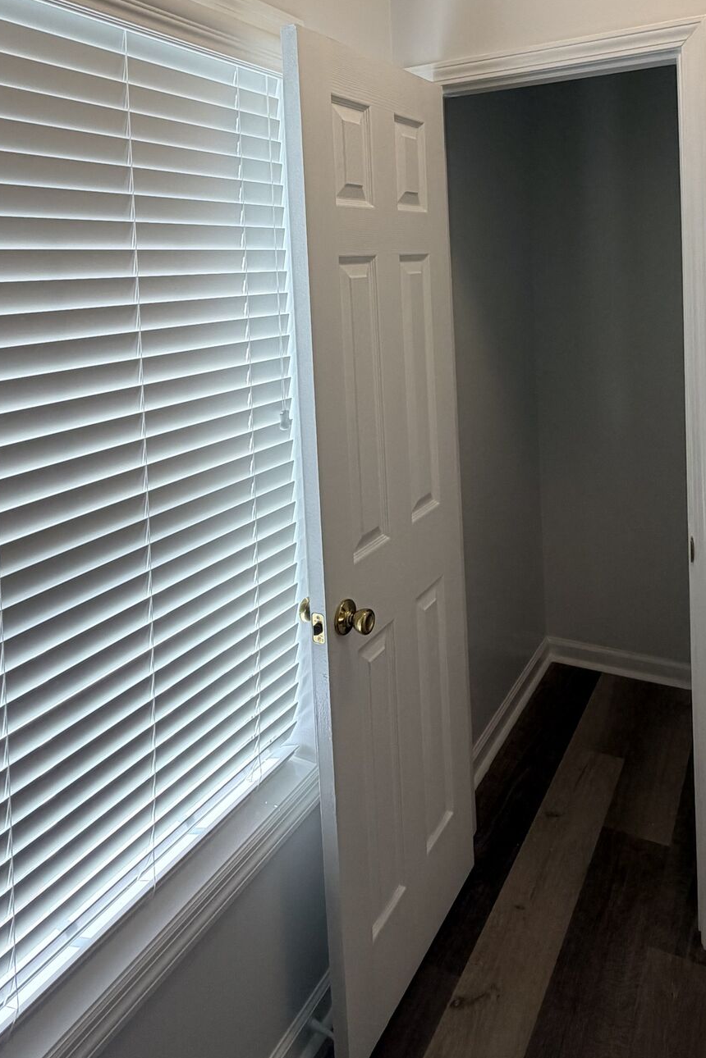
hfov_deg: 49.3
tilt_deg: -2.8
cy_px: 309
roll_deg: +1.6
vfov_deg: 66.5
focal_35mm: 26
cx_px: 411
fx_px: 765
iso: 64
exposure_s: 1/120
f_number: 2.2
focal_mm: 2.22
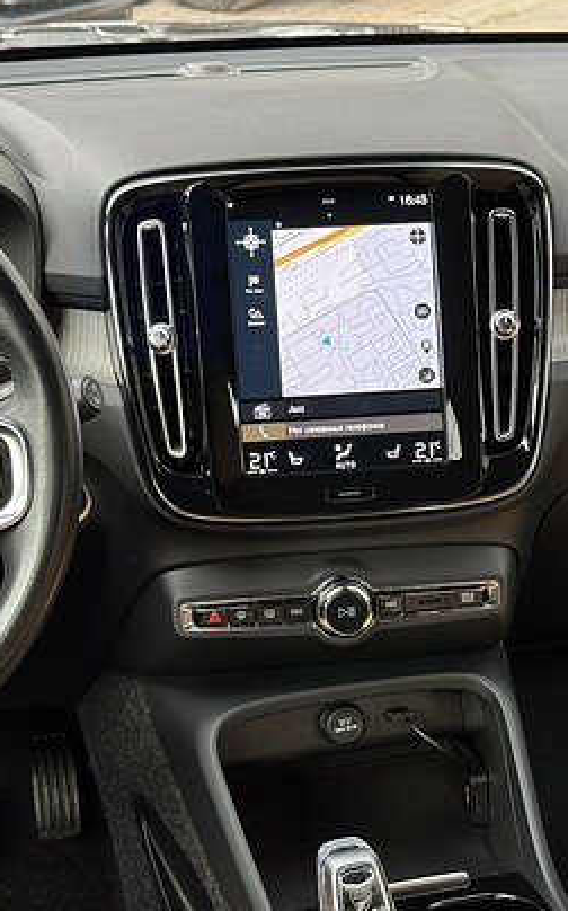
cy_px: 453
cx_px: 358
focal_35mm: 69
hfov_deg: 18.8
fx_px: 1711
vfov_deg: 29.8
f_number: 1.78
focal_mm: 6.76
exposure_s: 1/64
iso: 100
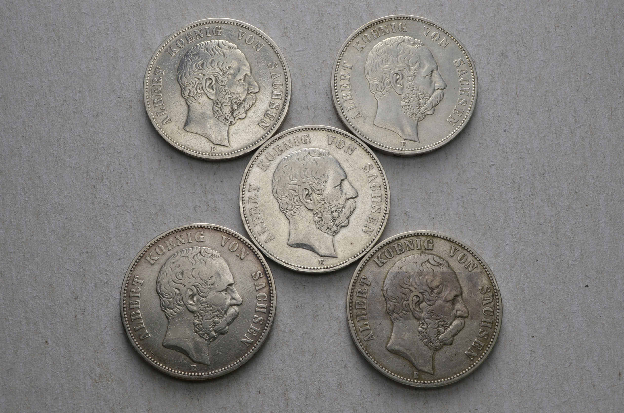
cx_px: 312
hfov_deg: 43.7
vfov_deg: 29.7
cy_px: 206
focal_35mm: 45
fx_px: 778
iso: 400
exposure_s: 1/200
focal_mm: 30
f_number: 14
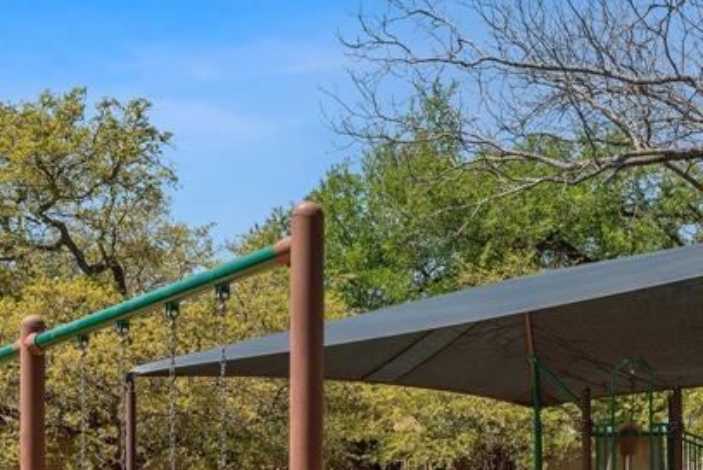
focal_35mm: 88
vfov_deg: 15.1
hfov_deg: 22.6
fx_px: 1720
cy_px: 533
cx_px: 620
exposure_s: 1/80
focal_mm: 35
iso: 125
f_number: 8
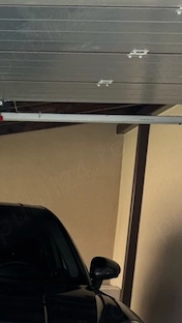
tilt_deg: -13.0
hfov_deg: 16.9
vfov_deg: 28.0
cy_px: 375
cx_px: -60
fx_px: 574
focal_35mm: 67
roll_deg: -1.5
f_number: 1.78
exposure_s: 1/358
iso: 80
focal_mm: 6.76
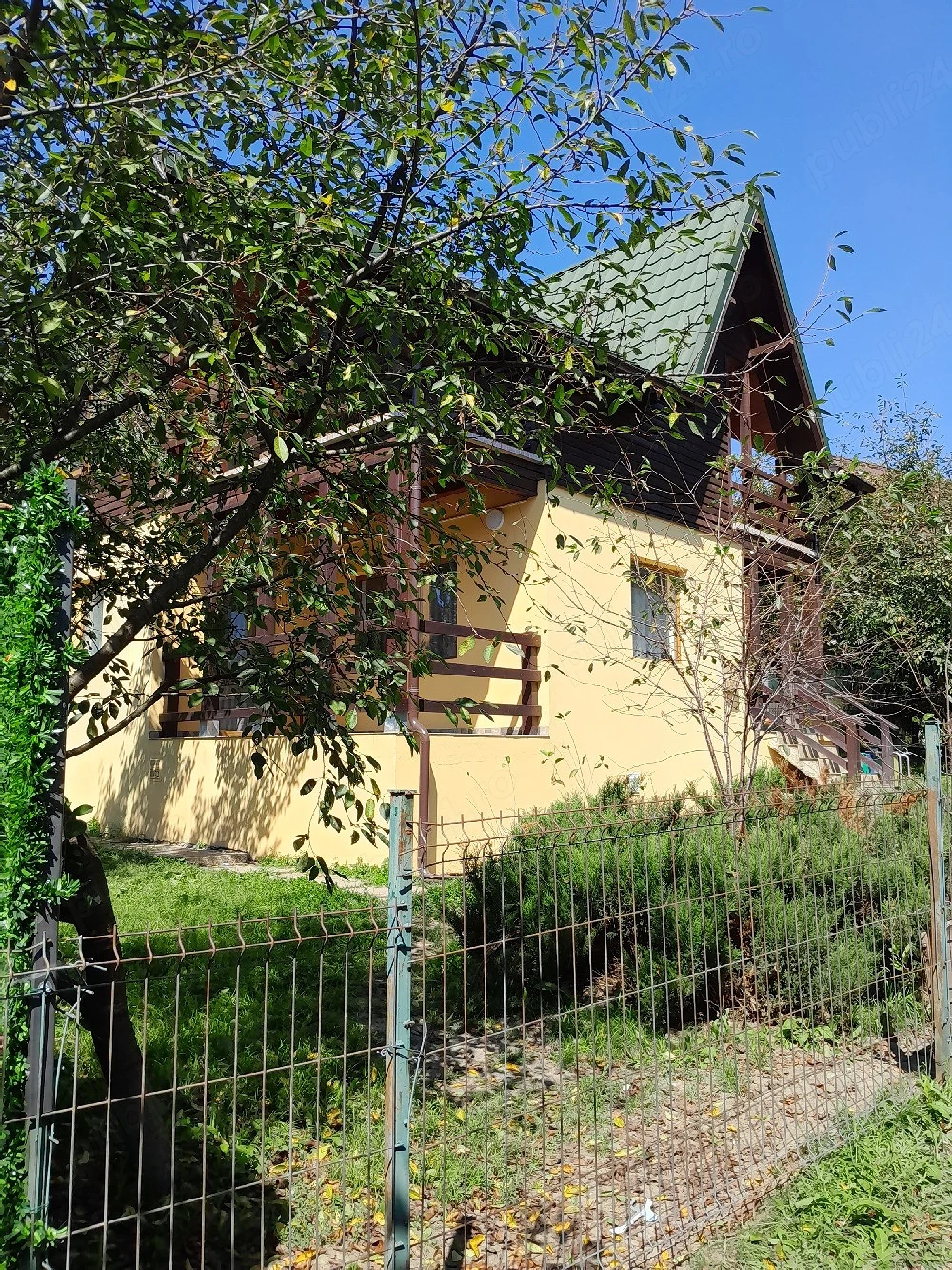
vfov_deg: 67.3
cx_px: 476
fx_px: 953
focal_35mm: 26
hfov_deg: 53.1
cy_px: 635
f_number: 1.8
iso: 40
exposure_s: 1/286
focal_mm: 3.98
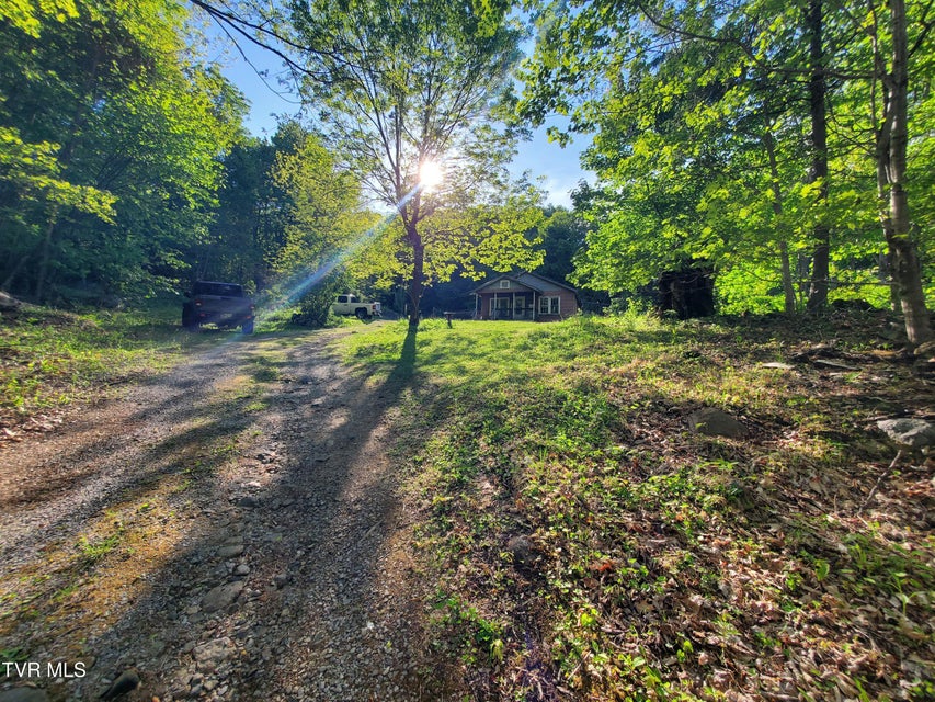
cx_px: 468
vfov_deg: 89.9
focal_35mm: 13
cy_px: 351
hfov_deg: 106.2
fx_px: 351
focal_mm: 1.8
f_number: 2.2
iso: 50
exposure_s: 1/512
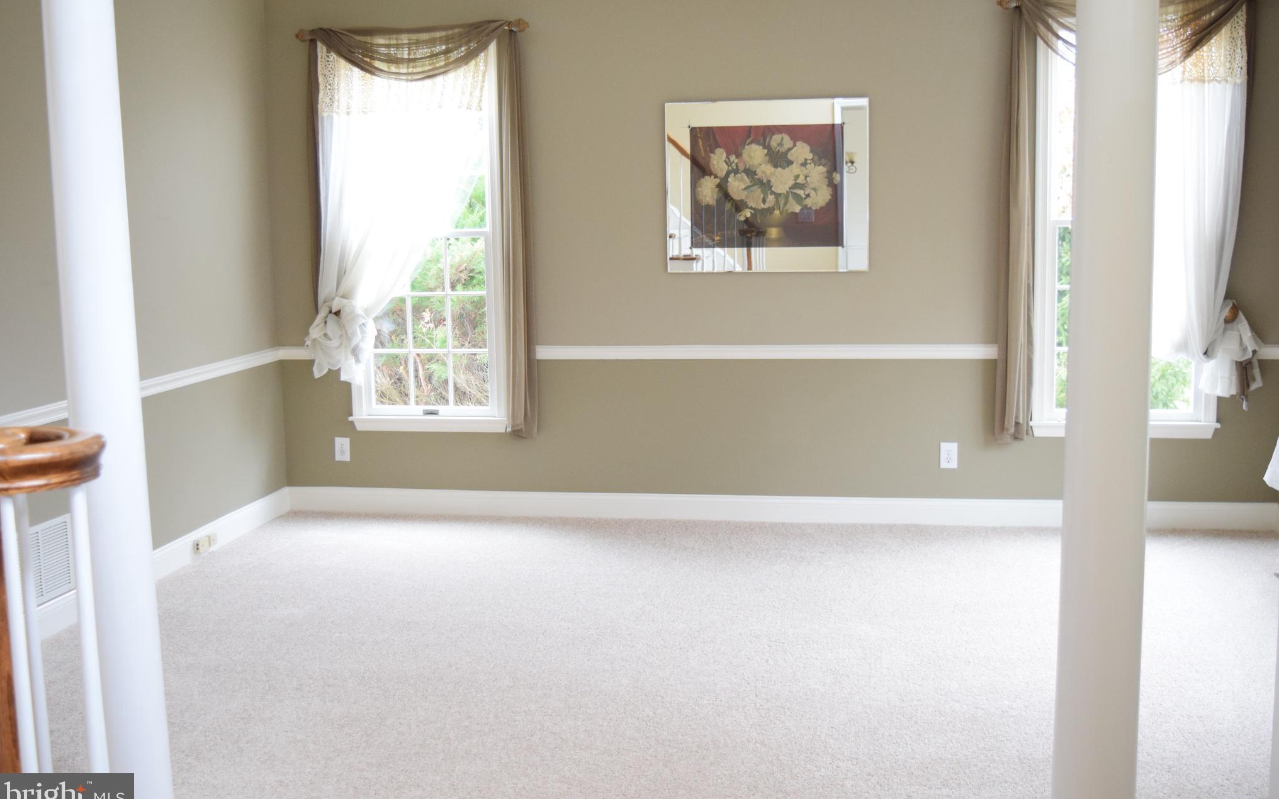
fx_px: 1342
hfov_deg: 50.9
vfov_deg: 33.2
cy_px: 390
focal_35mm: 39
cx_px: 639
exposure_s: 1/60
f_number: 4
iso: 1600
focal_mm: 25
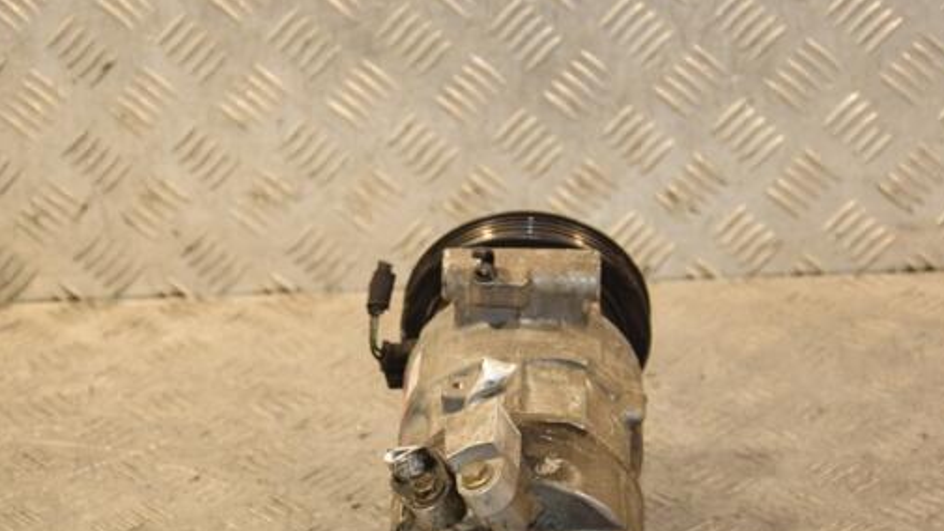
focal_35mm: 97
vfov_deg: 12.5
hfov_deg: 22.0
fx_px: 2428
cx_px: 454
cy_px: 329
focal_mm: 52
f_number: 5.6
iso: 800
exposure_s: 1/200
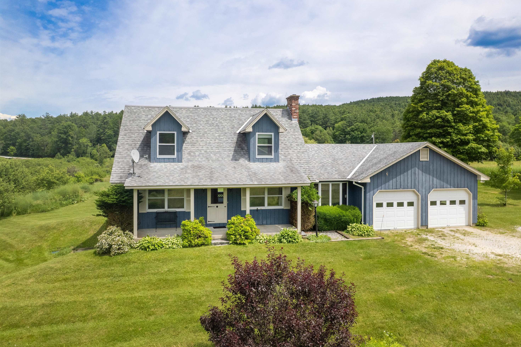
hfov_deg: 76.1
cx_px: 272
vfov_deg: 55.1
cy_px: 180
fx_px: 333
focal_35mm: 23
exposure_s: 1/640
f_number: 2.8
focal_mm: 8.38
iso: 100
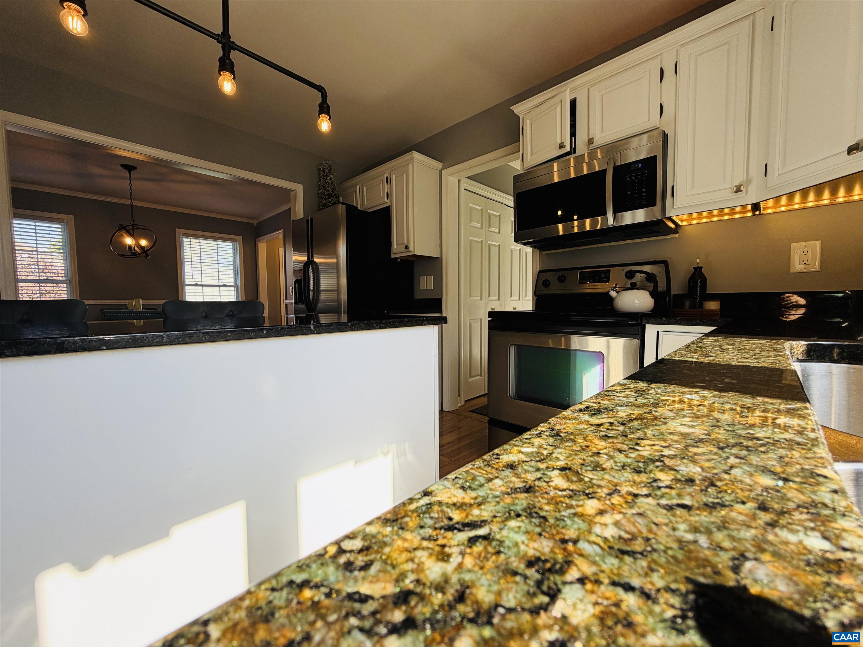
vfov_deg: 85.7
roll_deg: +0.5
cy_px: 324
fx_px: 349
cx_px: 432
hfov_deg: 102.1
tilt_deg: -3.7
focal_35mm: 14
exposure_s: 1/114
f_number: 2.2
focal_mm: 2.22
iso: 40
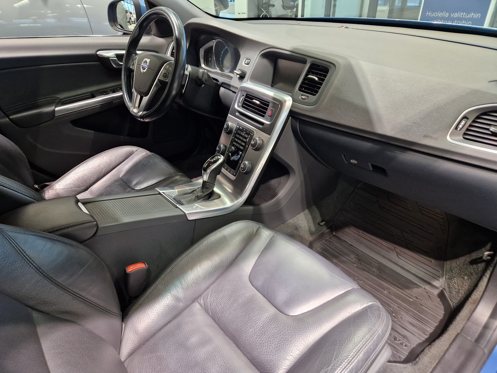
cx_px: 248
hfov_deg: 73.9
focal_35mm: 23
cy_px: 186
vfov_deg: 58.9
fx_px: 330
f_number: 1.8
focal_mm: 5.4
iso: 320
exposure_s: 1/100
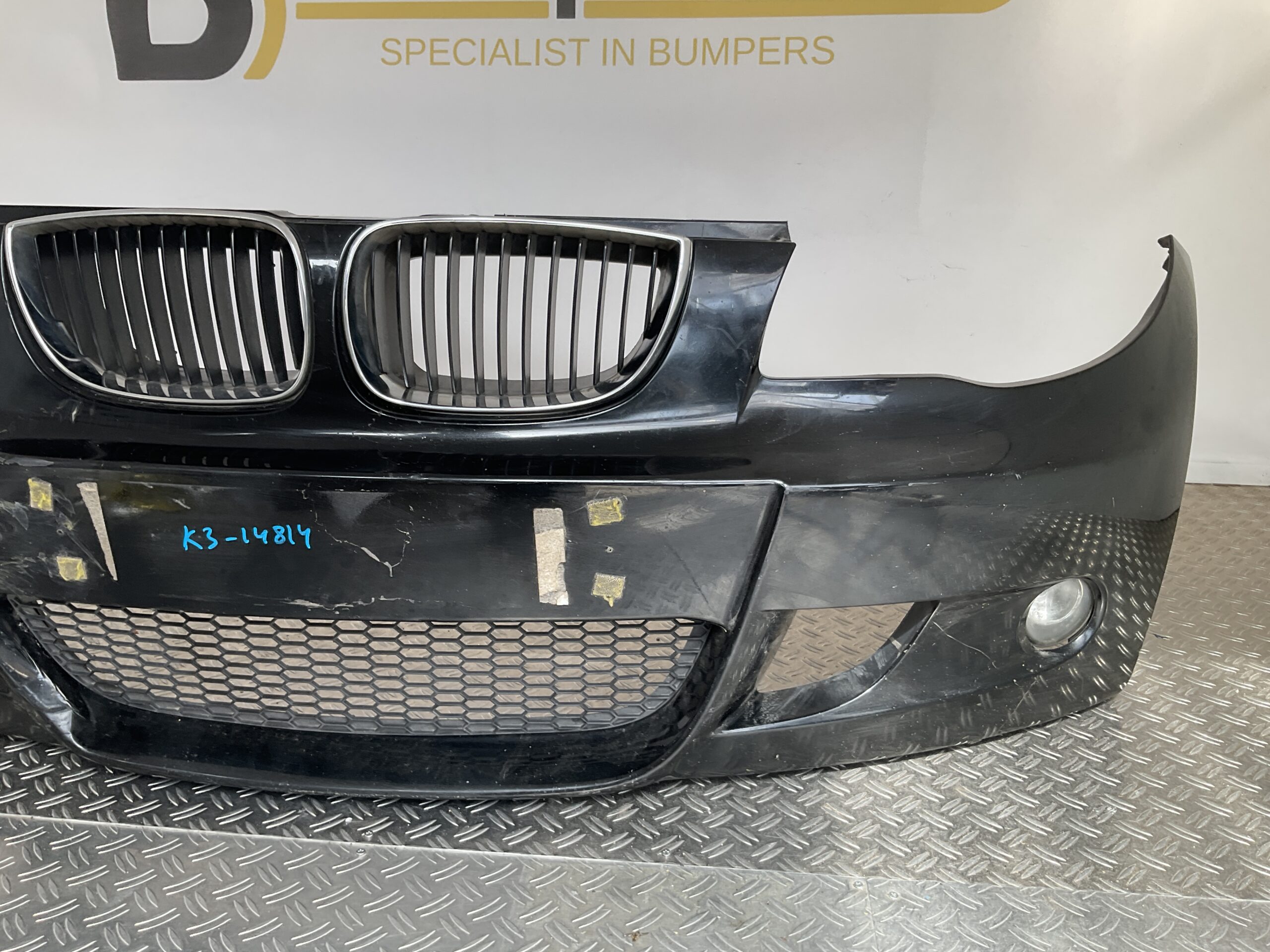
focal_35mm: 29
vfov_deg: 48.2
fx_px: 1064
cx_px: 635
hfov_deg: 61.7
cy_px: 476
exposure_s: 1/177
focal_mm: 3
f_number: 1.8
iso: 16
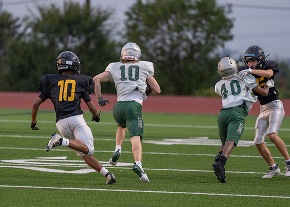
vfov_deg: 5.7
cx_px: 124
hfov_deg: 7.9
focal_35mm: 254
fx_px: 2091
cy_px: 89
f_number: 2.8
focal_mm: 200
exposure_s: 1/1250
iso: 1250
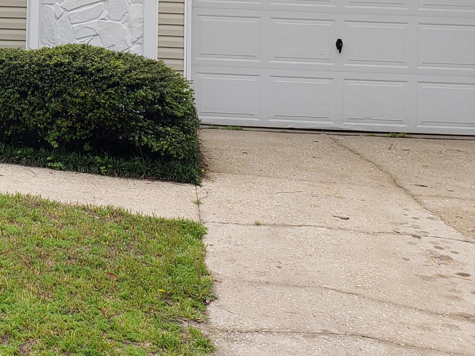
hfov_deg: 28.6
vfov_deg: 21.3
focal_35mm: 65
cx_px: 44
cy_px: -50
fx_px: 892
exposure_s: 1/820
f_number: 2.4
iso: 50
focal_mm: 4.3
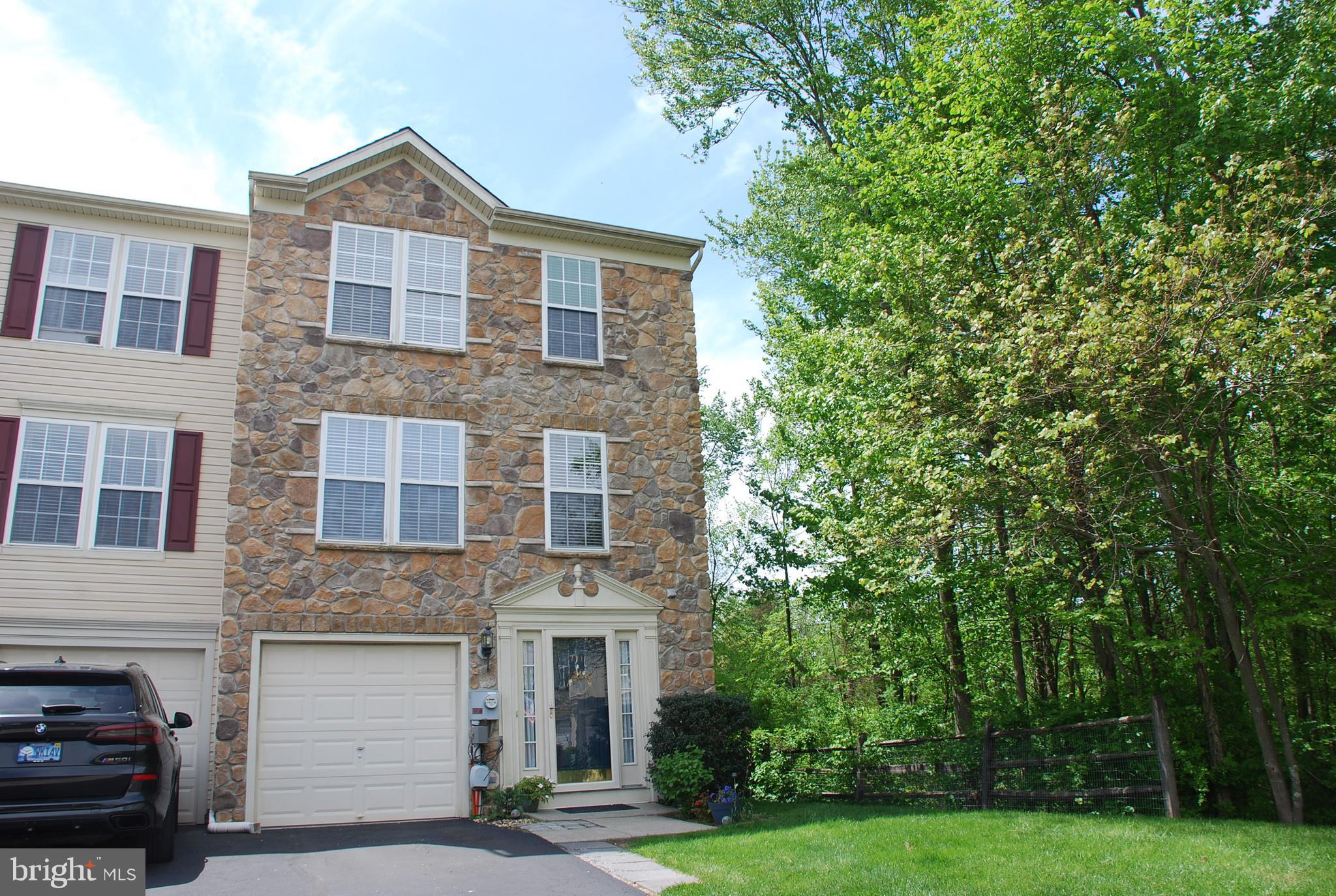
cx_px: 668
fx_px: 1115
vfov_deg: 43.8
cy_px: 448
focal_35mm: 30
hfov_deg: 61.8
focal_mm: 20
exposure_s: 1/200
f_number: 7.1
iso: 100
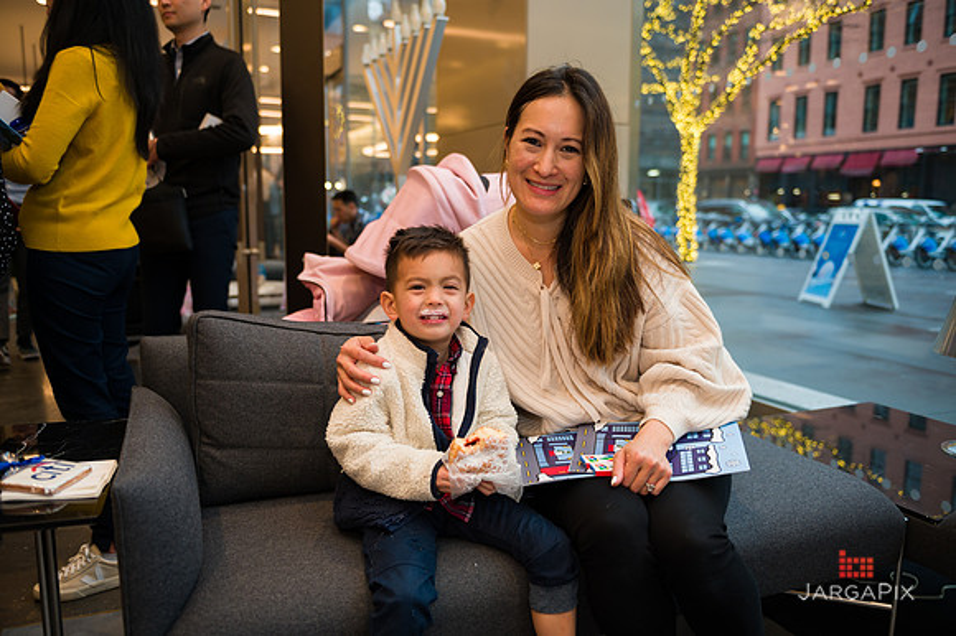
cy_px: 318
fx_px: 770
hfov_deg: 63.7
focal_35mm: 29
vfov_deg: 44.9
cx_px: 478
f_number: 3.2
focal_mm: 29
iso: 400
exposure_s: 1/125
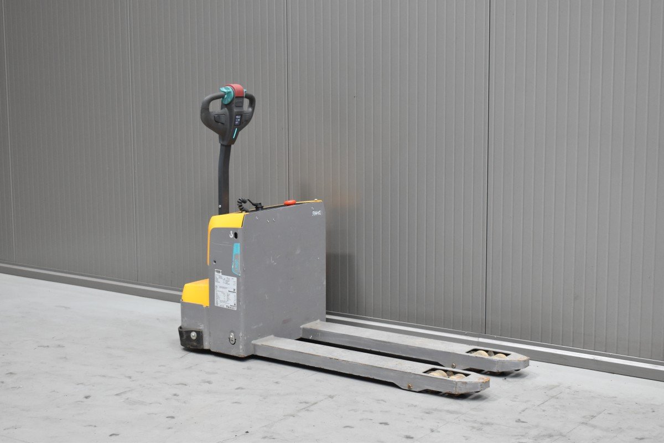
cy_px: 222
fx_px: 968
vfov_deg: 25.8
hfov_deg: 37.9
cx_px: 332
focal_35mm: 52
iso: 1250
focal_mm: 35
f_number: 5.6
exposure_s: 1/30
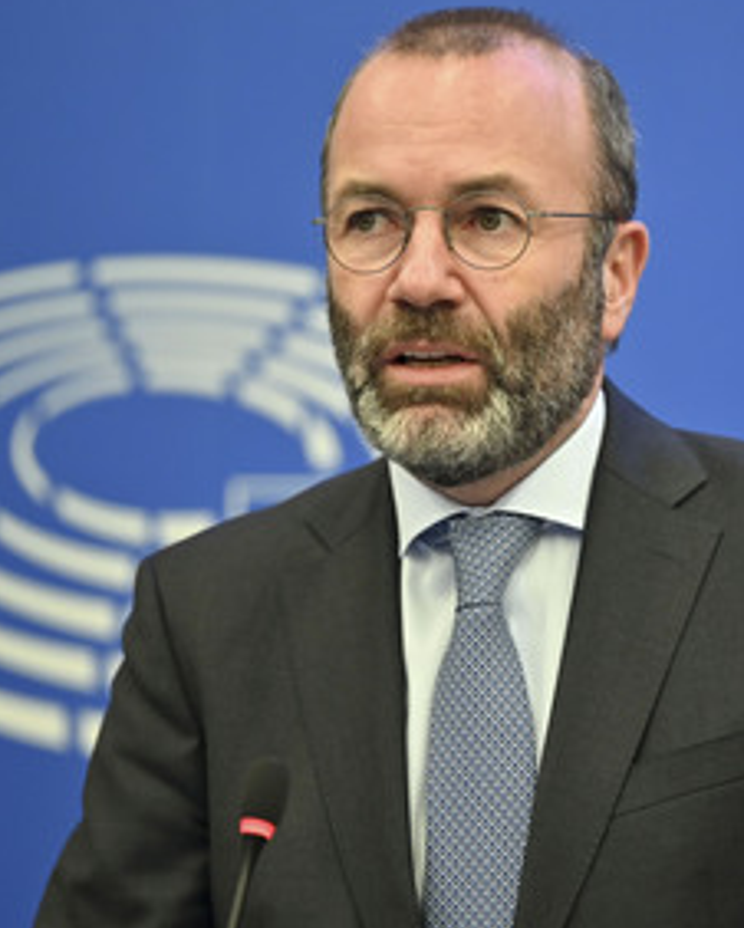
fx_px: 7836
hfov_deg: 5.4
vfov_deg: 6.8
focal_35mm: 285
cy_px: 448
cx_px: 518
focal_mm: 190
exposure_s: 1/160
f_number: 2.8
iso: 640
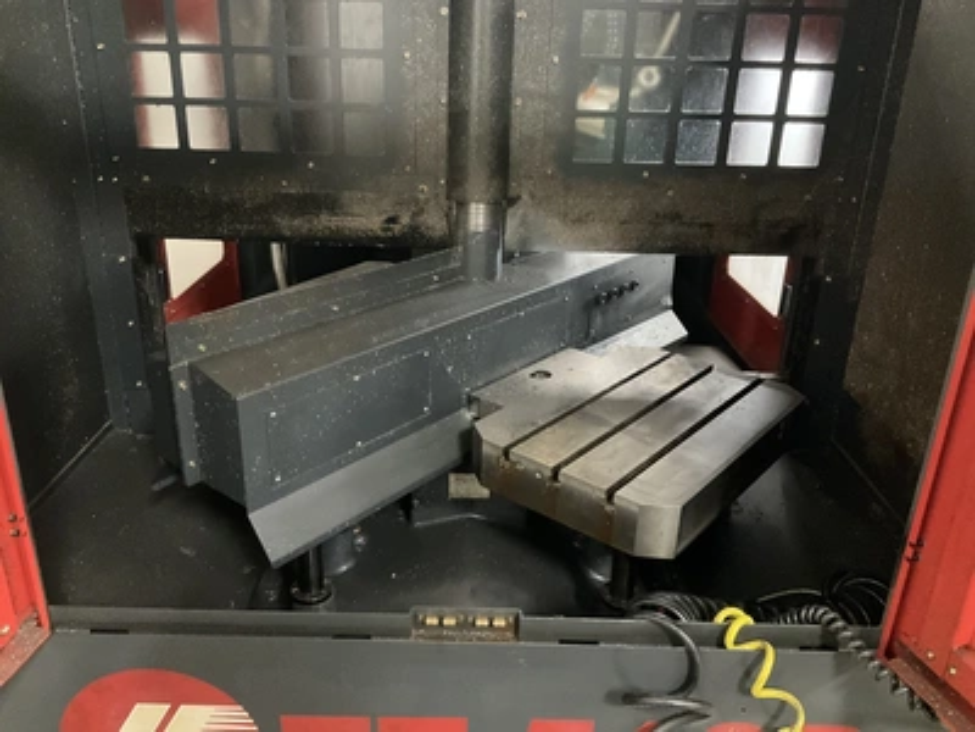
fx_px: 817
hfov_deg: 61.7
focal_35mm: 29
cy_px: 366
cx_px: 488
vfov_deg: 48.2
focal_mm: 3
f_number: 1.8
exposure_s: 1/24
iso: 500
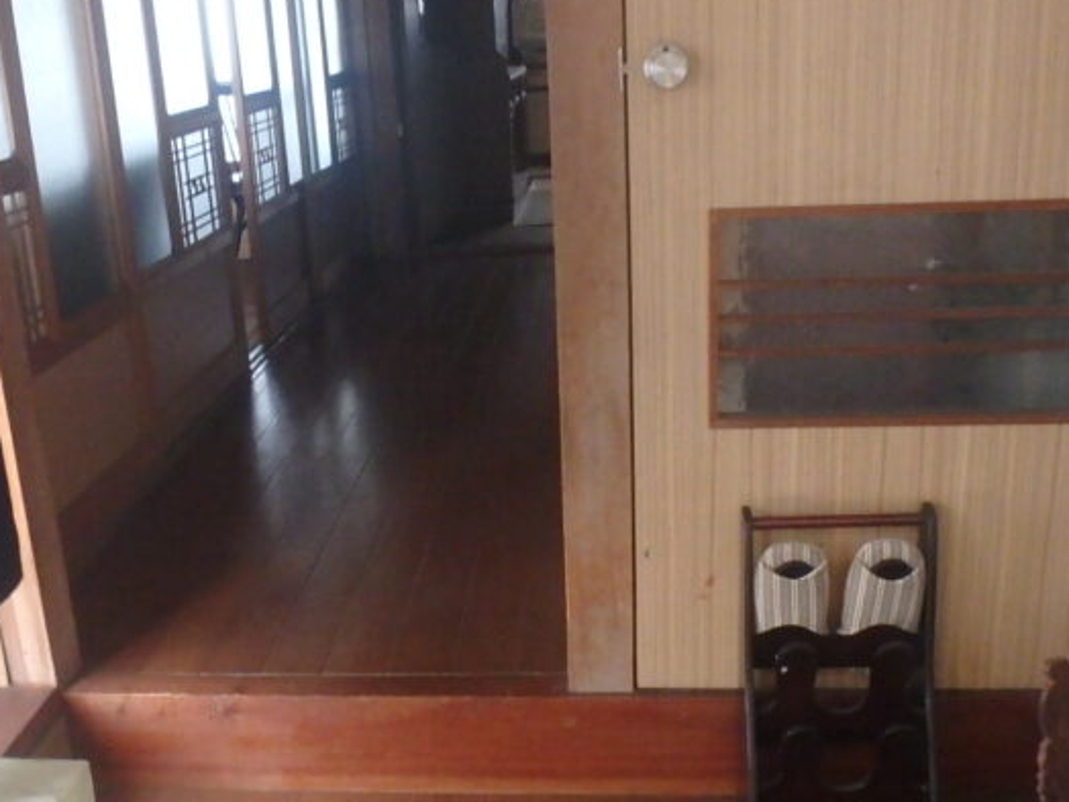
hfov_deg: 45.7
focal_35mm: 41
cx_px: 461
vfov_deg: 35.0
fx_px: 1266
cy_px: 475
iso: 800
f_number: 3.5
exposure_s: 1/15
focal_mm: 3.7
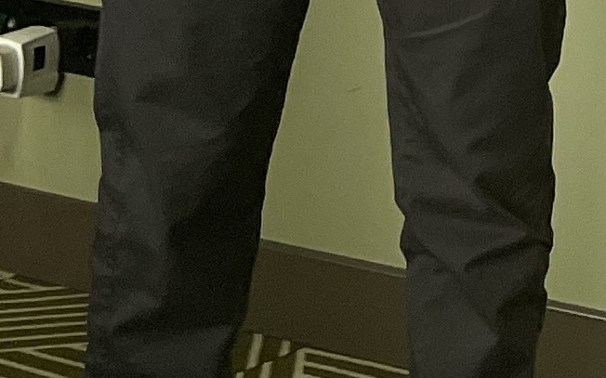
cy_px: -880
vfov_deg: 6.9
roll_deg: -2.2
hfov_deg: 10.7
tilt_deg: +3.6
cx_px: 1499
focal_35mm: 164
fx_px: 2708
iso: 64
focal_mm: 5.1
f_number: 1.6
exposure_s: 1/120
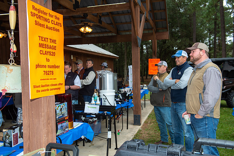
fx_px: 234
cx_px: 117
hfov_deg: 53.2
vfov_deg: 36.8
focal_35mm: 36
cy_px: 78
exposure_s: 1/100
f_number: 5.6
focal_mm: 36
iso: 400
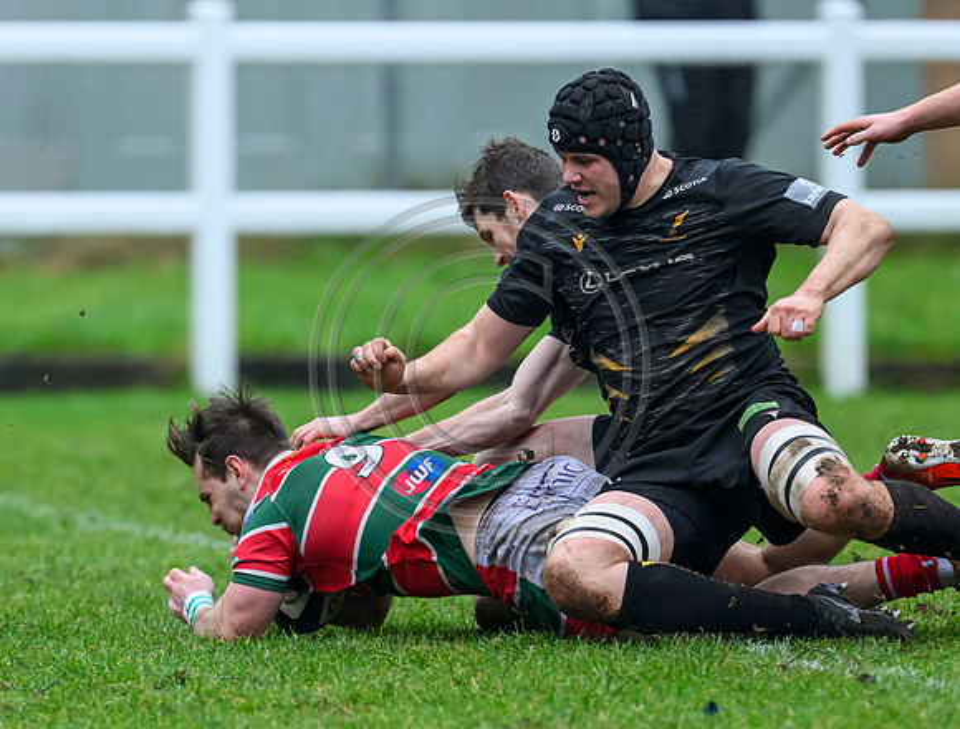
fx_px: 21618
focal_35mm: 776
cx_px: 516
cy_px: 468
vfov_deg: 1.9
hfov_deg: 2.5
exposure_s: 1/2000
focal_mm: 400
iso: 3200
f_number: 3.5
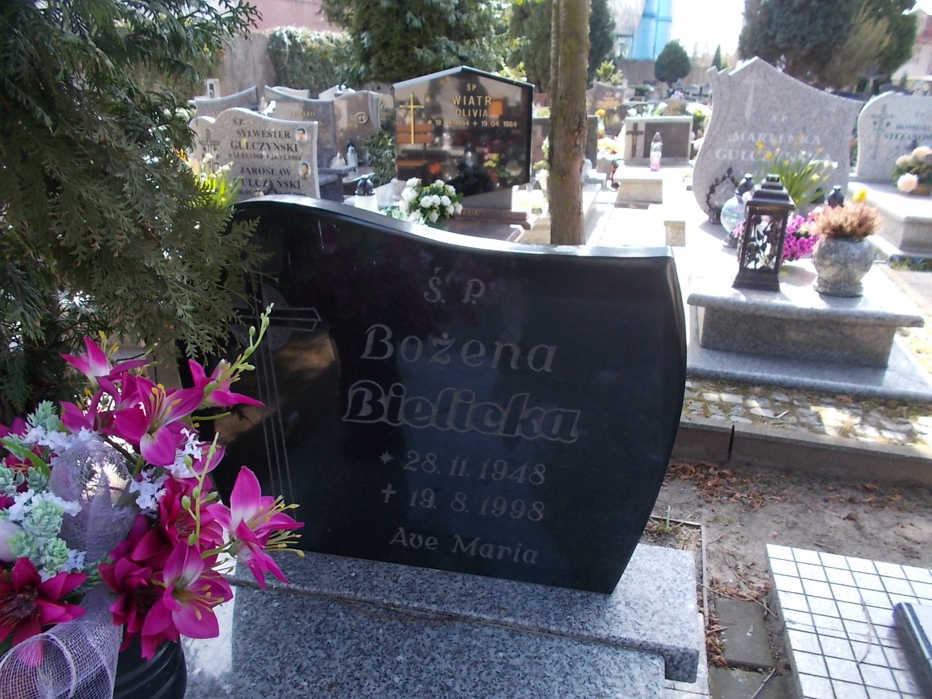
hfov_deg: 67.3
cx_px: 466
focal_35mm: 26
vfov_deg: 53.1
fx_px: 700
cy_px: 350
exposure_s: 1/125
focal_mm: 4.6
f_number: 3.2
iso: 80
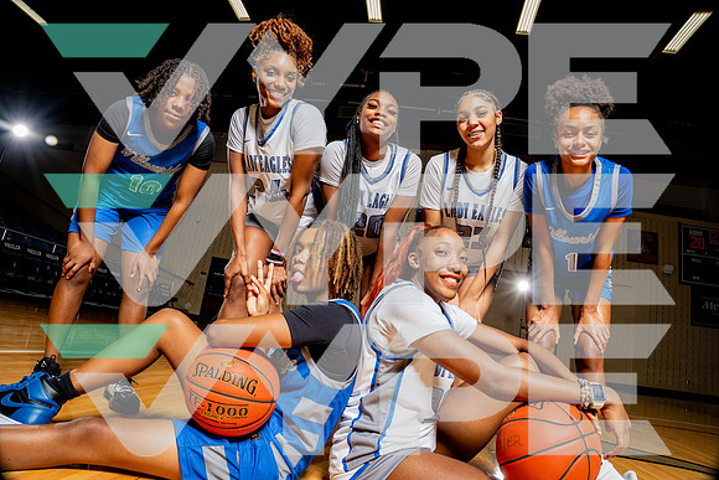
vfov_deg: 62.0
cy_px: 240
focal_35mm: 20
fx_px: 400
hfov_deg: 84.0
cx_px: 360
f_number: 8
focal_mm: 20
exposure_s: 1/250
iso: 400
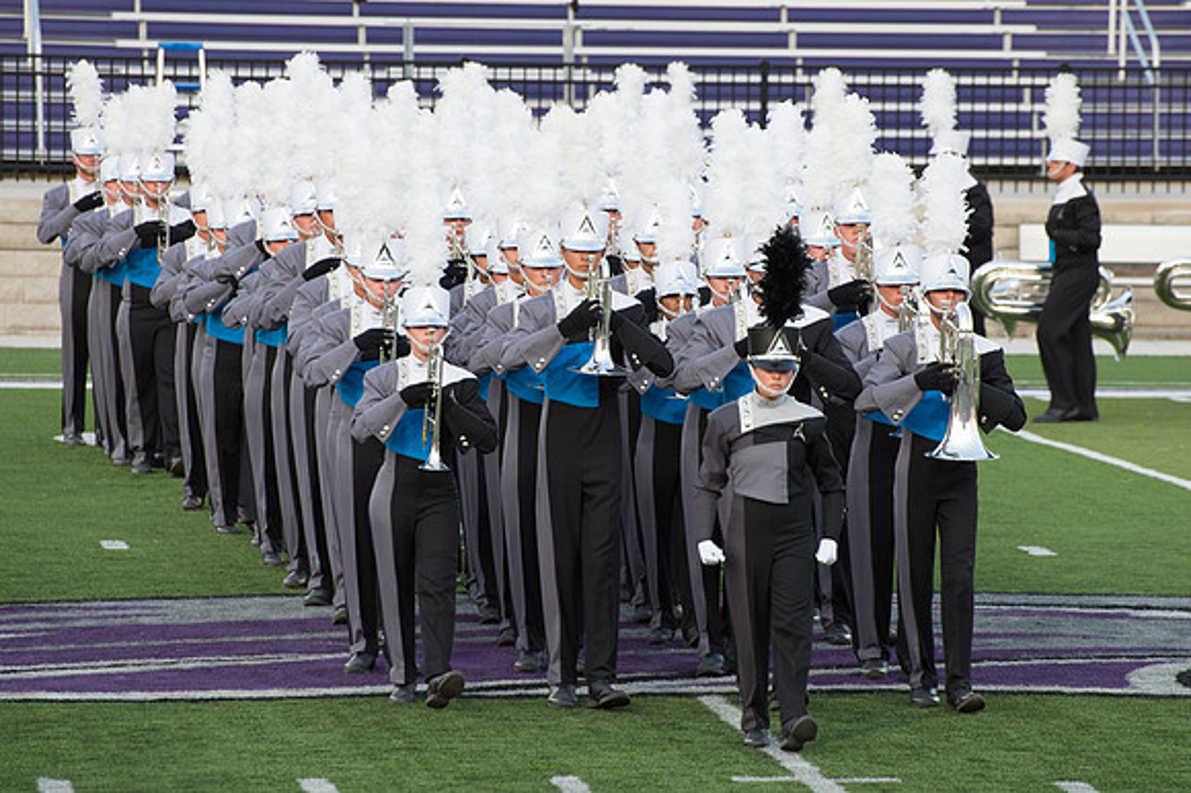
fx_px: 9707
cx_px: 651
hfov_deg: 7.0
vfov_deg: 4.7
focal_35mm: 294
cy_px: 360
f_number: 6.3
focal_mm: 220
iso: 640
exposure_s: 1/200
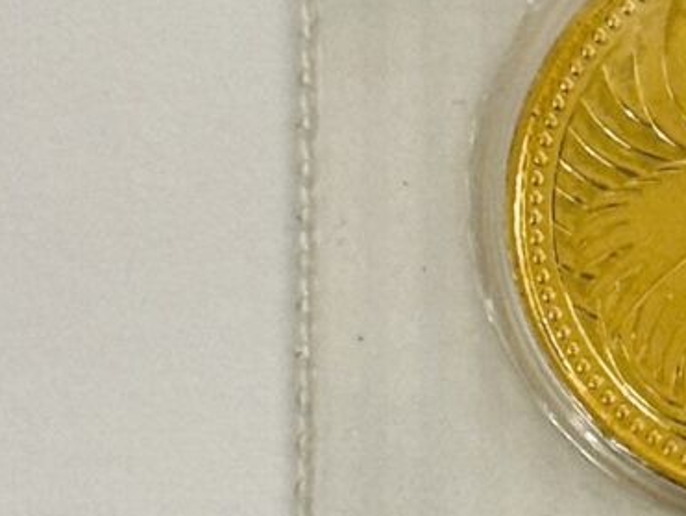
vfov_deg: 7.0
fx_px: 4166
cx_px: 760
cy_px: 622
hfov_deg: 9.3
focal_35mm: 210
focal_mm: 5.96
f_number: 1.6
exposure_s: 1/60
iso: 50
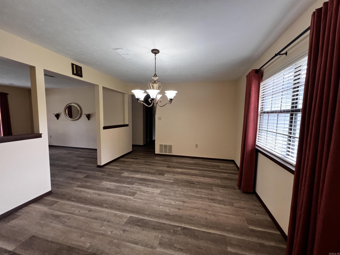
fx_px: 128
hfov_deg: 106.2
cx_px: 170
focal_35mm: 13
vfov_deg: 89.9
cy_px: 128
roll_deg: -0.7
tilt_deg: -6.5
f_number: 1.8
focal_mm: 1.57
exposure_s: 1/120
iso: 250
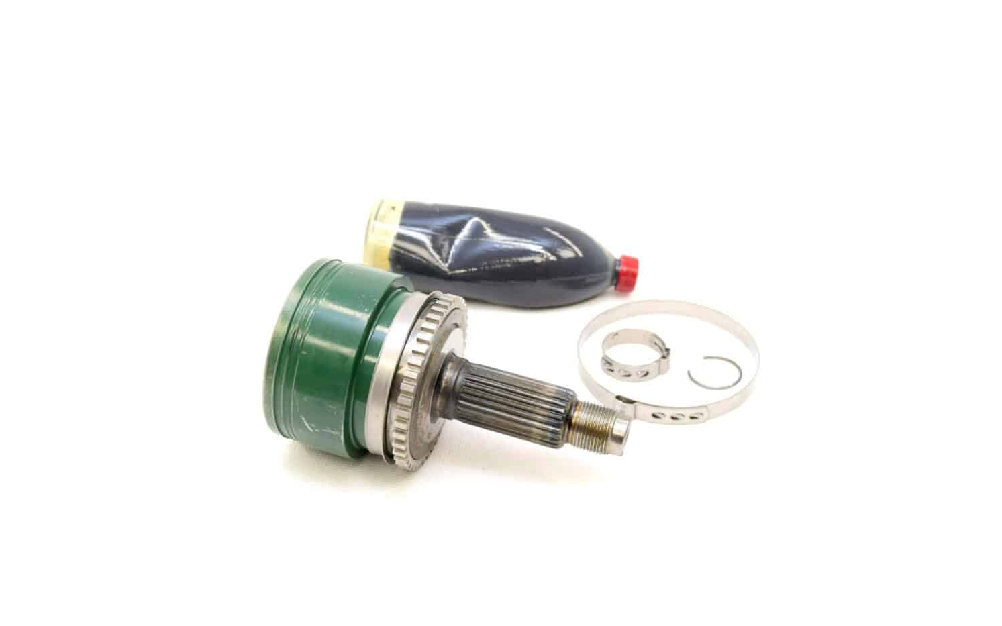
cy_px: 291
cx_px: 501
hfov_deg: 43.5
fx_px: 1256
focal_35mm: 46
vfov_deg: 28.0
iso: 400
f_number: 6.3
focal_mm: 30
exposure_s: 1/160
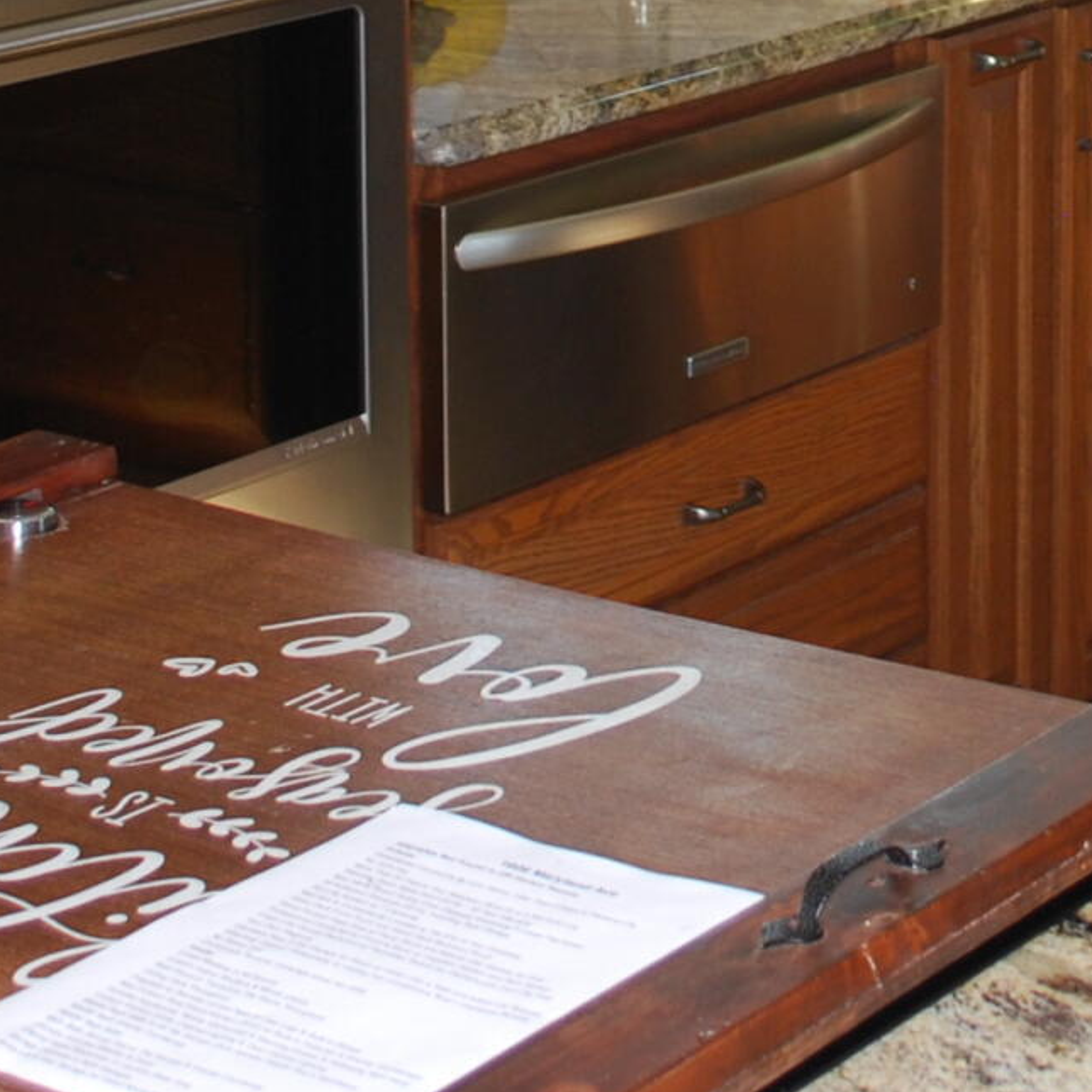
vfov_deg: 15.7
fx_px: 3819
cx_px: 1014
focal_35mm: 107
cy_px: -210
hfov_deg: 16.0
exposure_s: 1/60
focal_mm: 18
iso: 200
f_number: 3.5
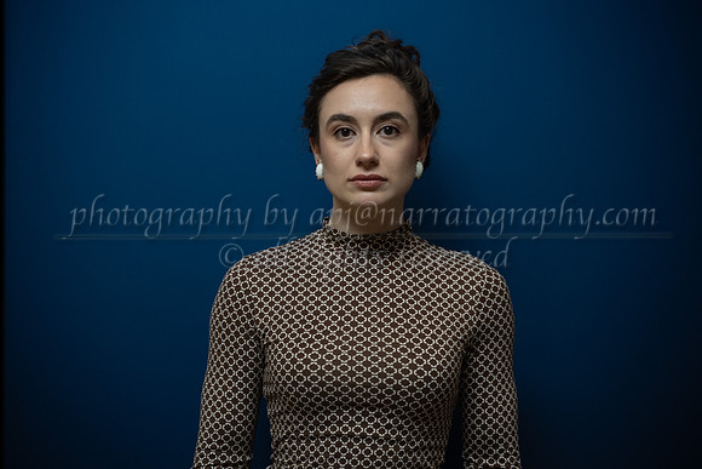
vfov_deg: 18.2
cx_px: 351
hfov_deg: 27.0
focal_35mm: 75
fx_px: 1463
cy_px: 234
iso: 1600
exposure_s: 1/1250
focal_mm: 75
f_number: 2.8
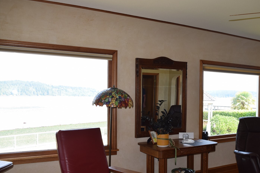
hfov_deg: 56.7
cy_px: 104
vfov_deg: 39.8
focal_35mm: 33
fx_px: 238
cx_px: 158
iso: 320
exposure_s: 1/125
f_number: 5.6
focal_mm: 18
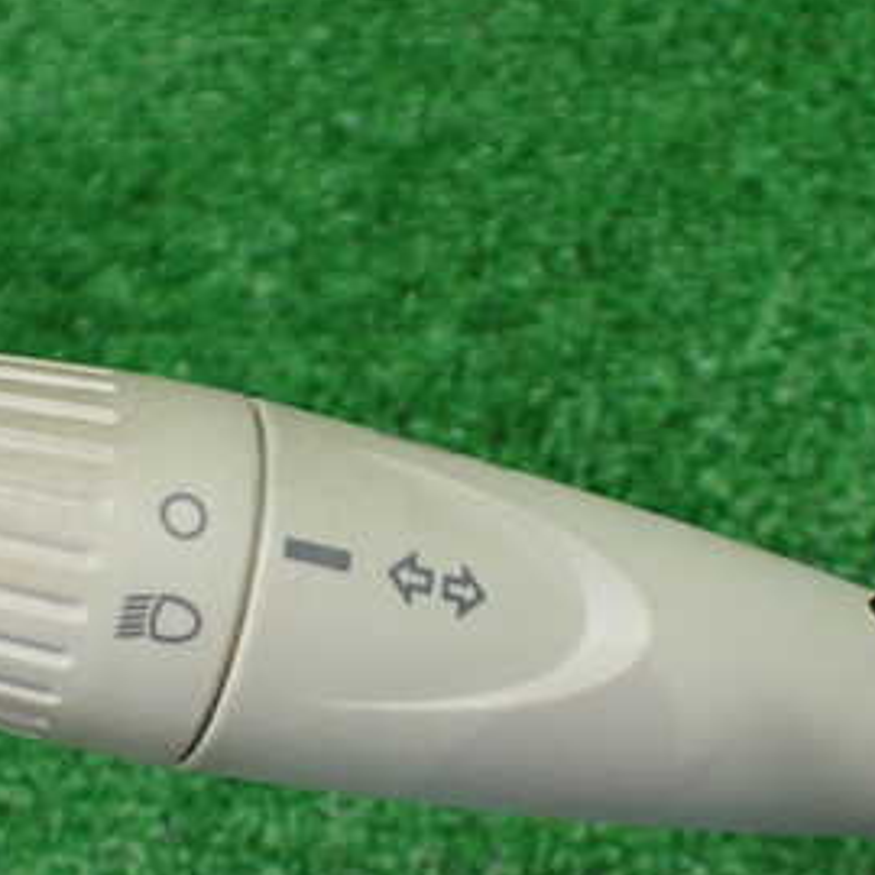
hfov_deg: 29.1
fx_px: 1687
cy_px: 612
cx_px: 438
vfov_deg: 28.8
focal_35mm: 59
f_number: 2.3
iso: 400
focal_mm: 5.4
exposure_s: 1/125
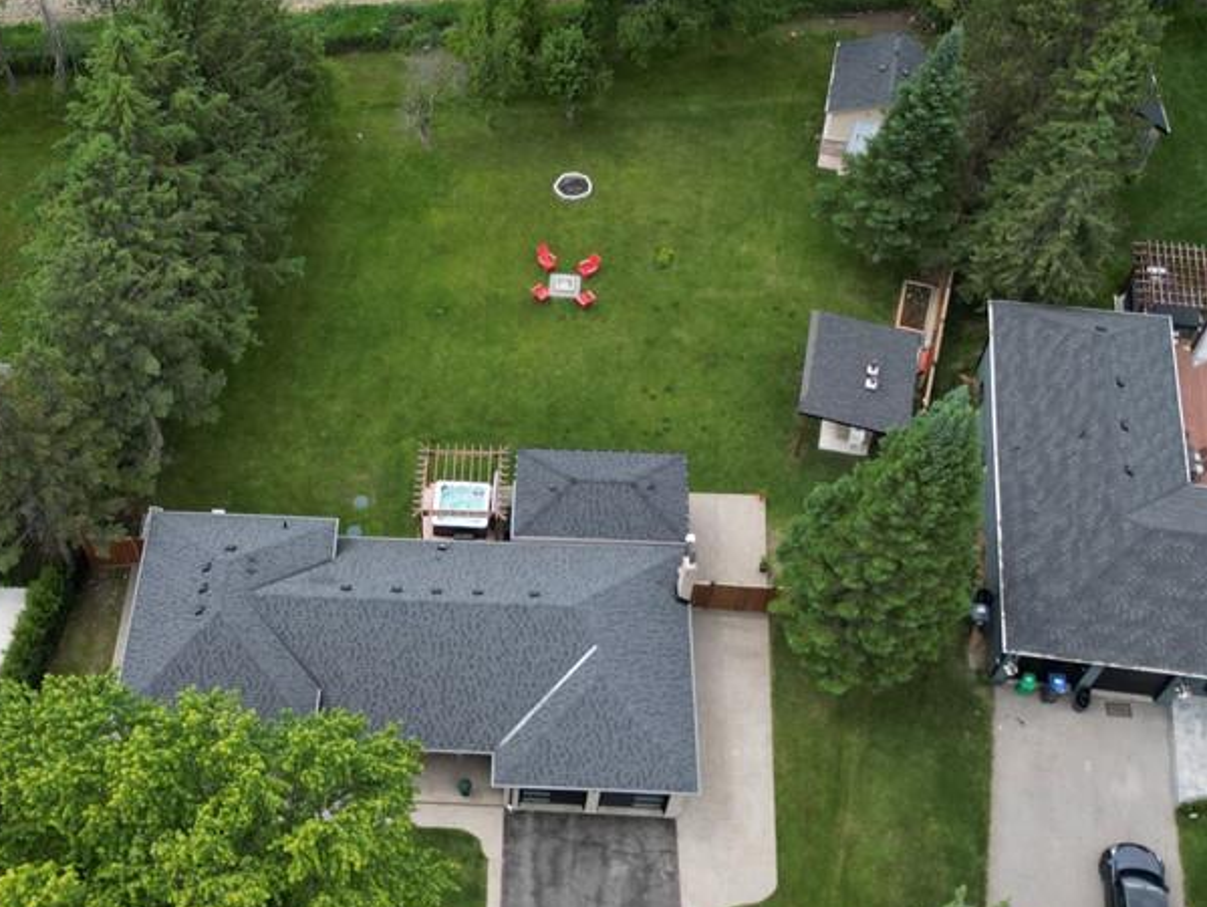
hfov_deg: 45.2
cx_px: 421
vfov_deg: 34.5
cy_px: 675
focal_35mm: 41
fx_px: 1430
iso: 100
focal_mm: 6.72
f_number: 1.7
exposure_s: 1/1250
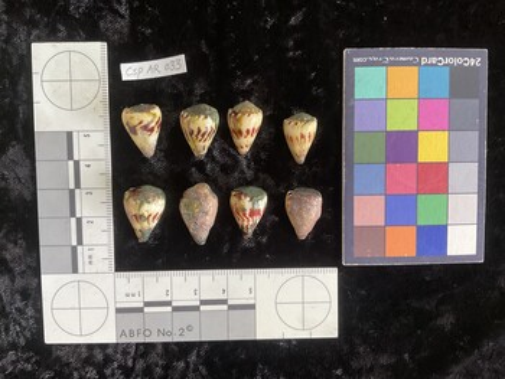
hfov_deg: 61.6
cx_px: 252
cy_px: 190
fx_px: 423
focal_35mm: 29
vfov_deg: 48.3
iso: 125
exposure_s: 1/60
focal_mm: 3
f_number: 1.8
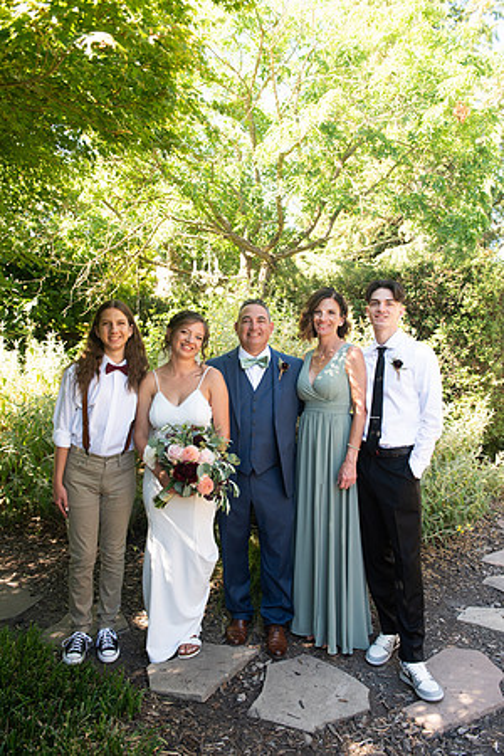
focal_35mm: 27
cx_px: 252
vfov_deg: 67.4
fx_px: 567
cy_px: 378
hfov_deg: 47.9
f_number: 4.5
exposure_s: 1/320
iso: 640
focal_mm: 27
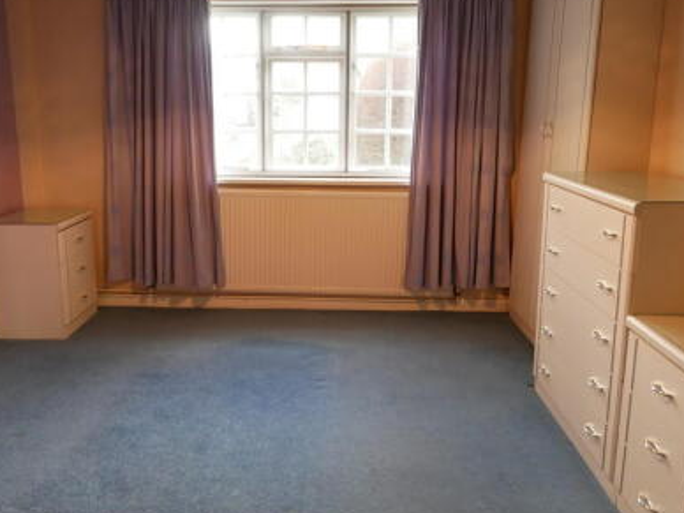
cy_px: 190
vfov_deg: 50.8
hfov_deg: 65.3
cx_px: 331
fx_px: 534
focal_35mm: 27
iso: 800
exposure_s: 1/60
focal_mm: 9
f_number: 4
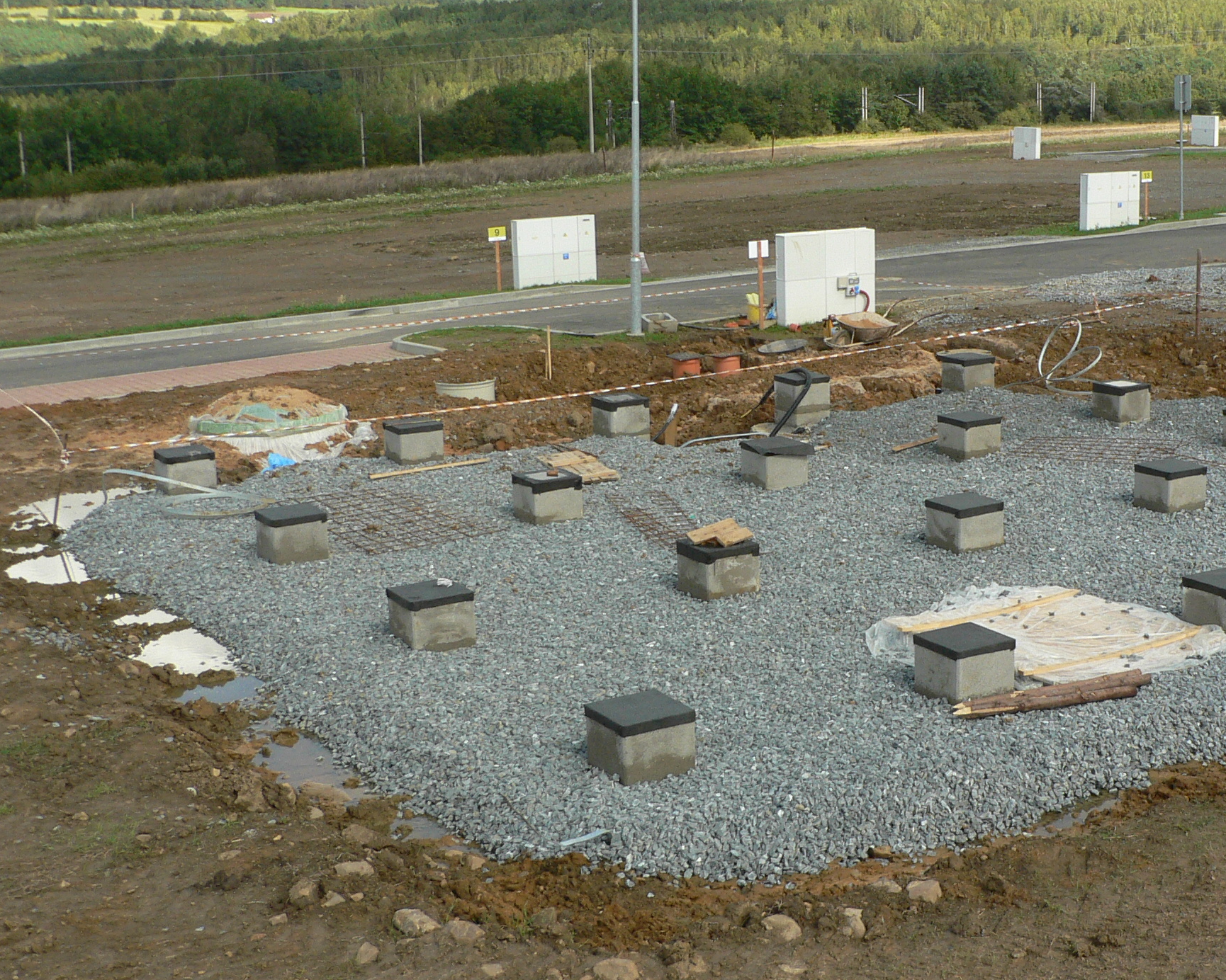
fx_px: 1887
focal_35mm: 52
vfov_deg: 29.1
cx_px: 879
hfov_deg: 35.4
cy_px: 486
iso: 100
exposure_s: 1/400
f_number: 4.5
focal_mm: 6
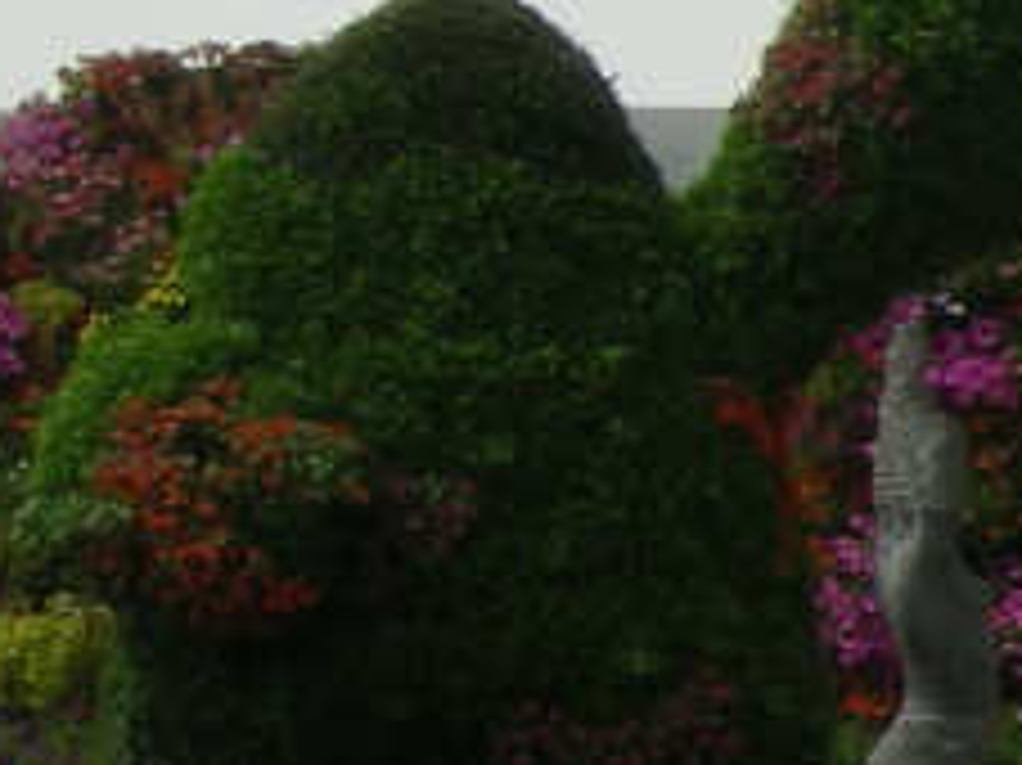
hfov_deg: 7.0
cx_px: 3071
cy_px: 936
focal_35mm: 254
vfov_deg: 5.8
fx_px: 7495
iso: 64
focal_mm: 7.5
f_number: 6.8
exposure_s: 1/430
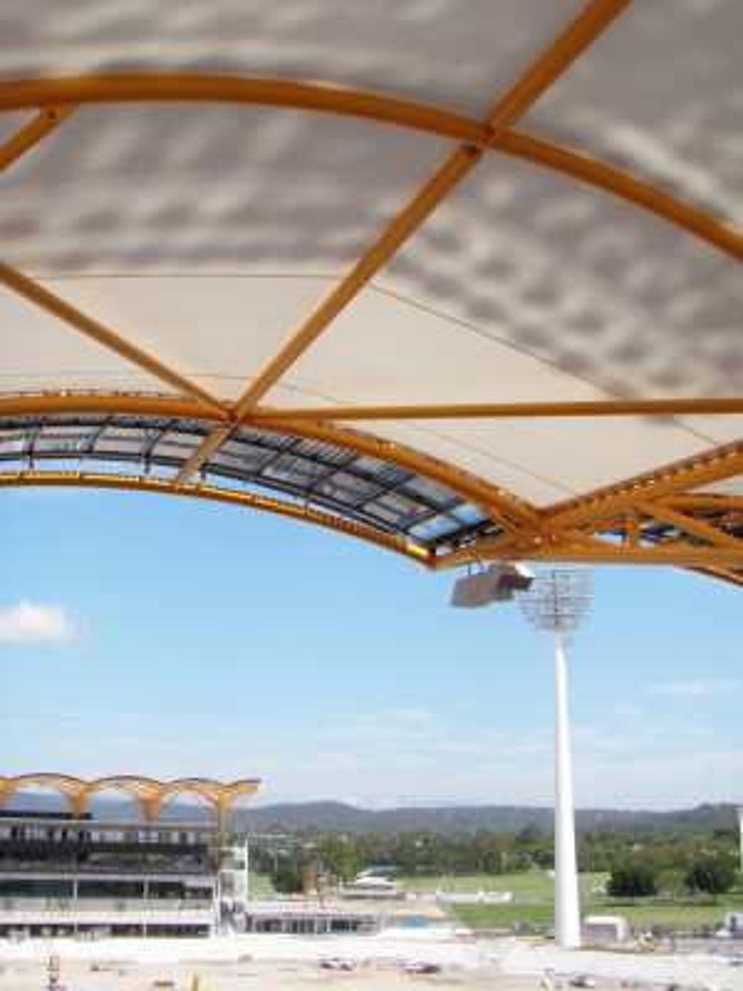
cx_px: 372
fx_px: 1088
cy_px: 496
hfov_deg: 37.7
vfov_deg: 49.0
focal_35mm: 38
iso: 80
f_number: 5
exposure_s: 1/400
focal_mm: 6.7
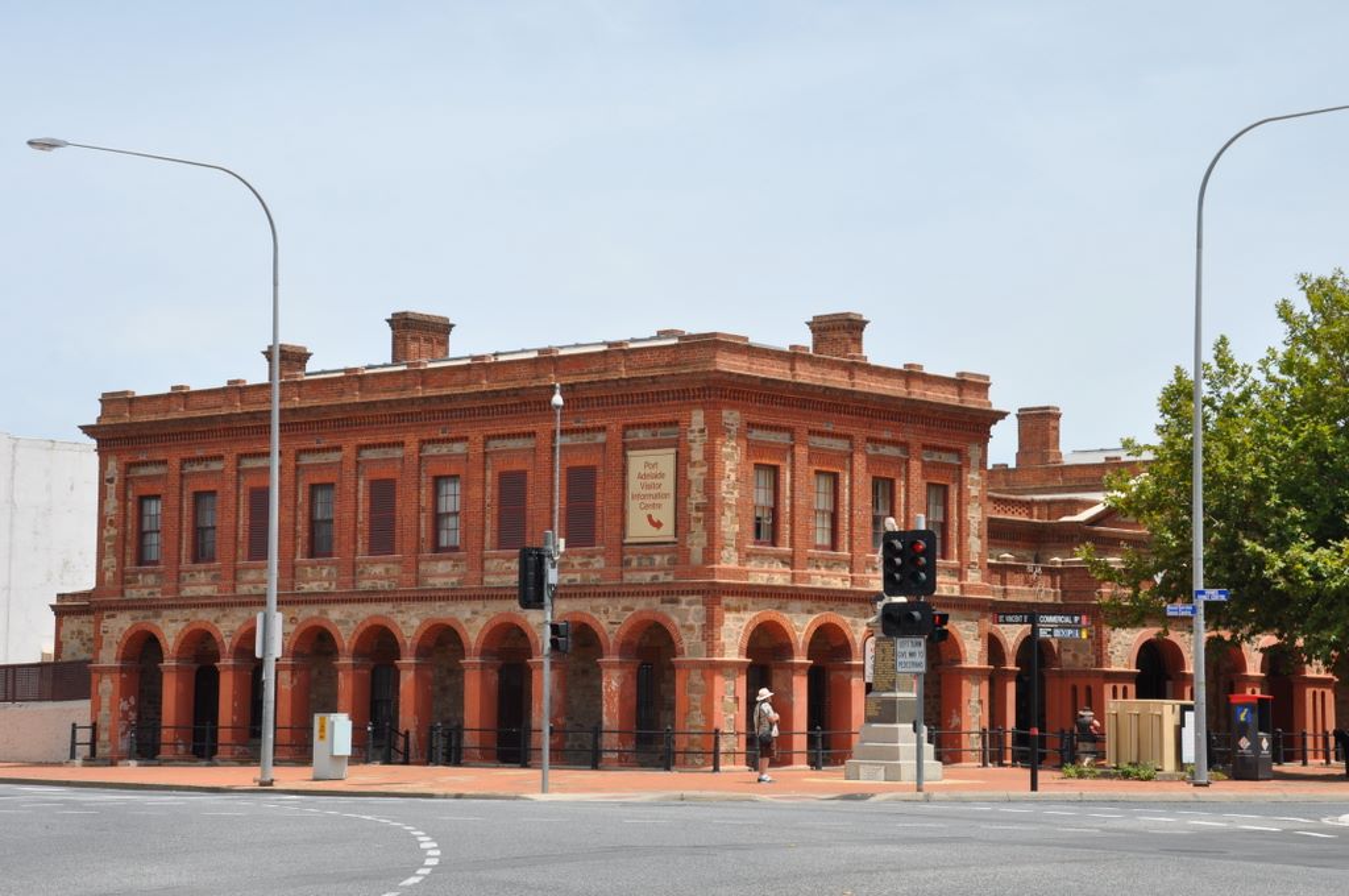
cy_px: 448
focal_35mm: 75
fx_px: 2807
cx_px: 674
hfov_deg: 27.0
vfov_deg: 18.1
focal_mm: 50
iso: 200
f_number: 14
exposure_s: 1/200
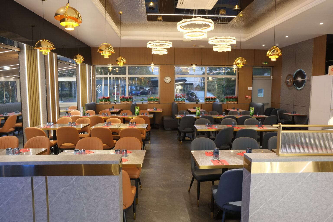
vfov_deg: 53.1
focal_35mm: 24
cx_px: 166
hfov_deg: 73.7
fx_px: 222
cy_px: 111
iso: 800
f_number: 5
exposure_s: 1/20
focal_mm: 16
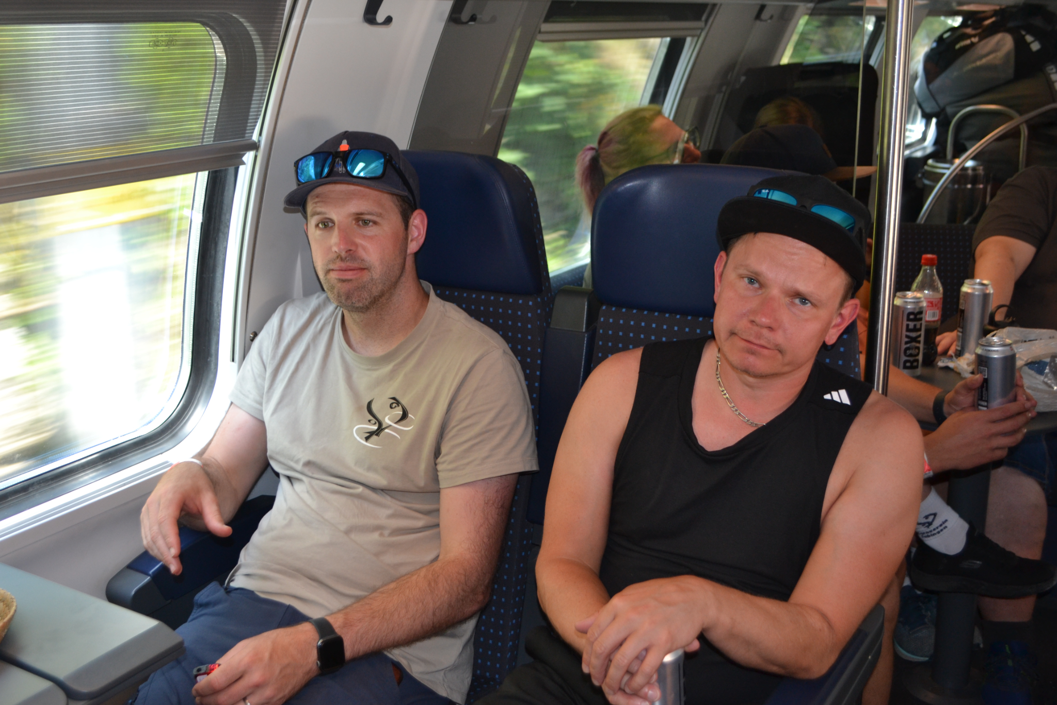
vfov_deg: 34.2
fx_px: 1145
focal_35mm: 39
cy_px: 352
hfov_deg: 49.6
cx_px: 528
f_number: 4.2
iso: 400
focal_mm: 26
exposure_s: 1/100
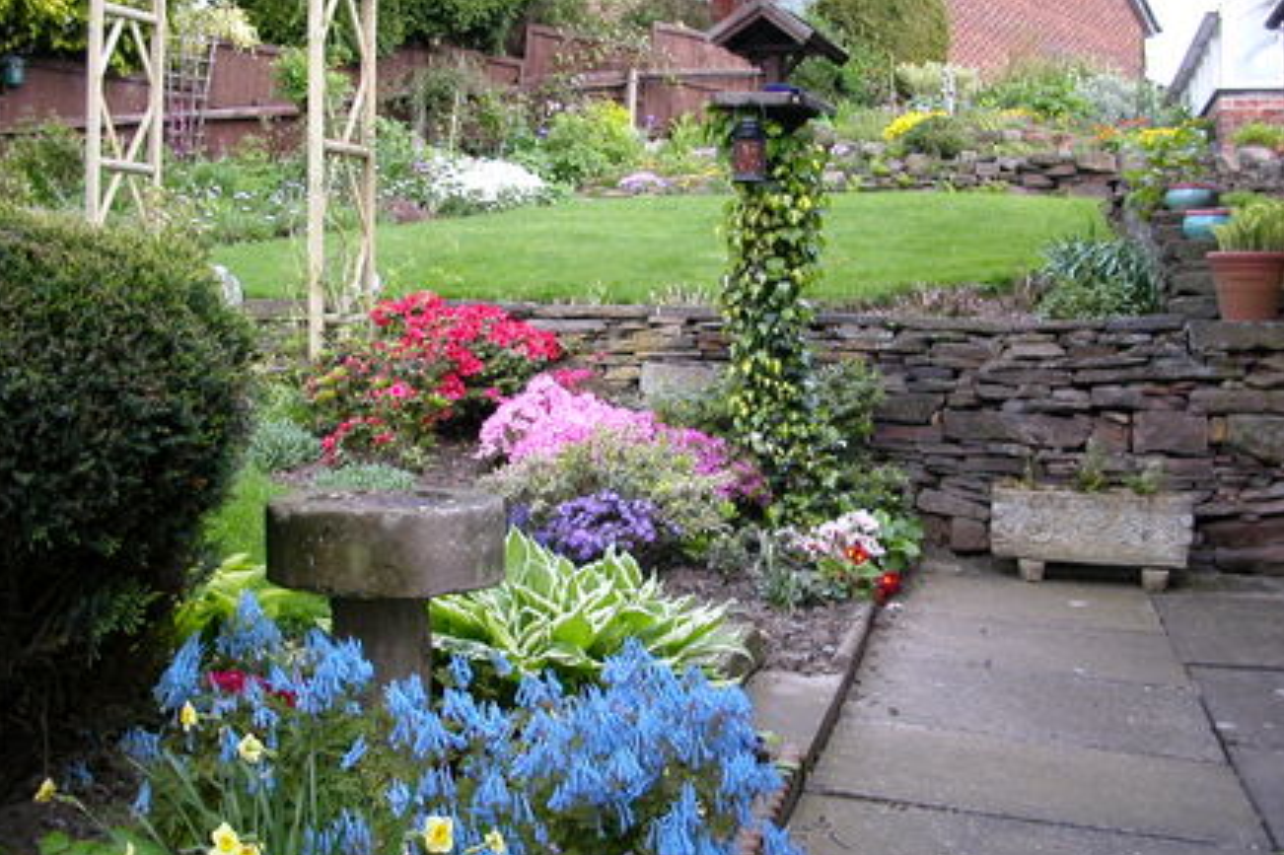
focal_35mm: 39
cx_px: 636
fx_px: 1390
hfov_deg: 49.6
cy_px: 485
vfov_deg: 34.1
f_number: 2.7
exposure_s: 1/144
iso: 100
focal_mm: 5.6
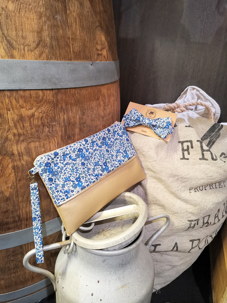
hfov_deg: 53.1
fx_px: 227
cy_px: 152
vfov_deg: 67.3
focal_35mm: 26
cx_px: 114
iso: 500
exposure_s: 1/33.3
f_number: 1.8
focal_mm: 4.75
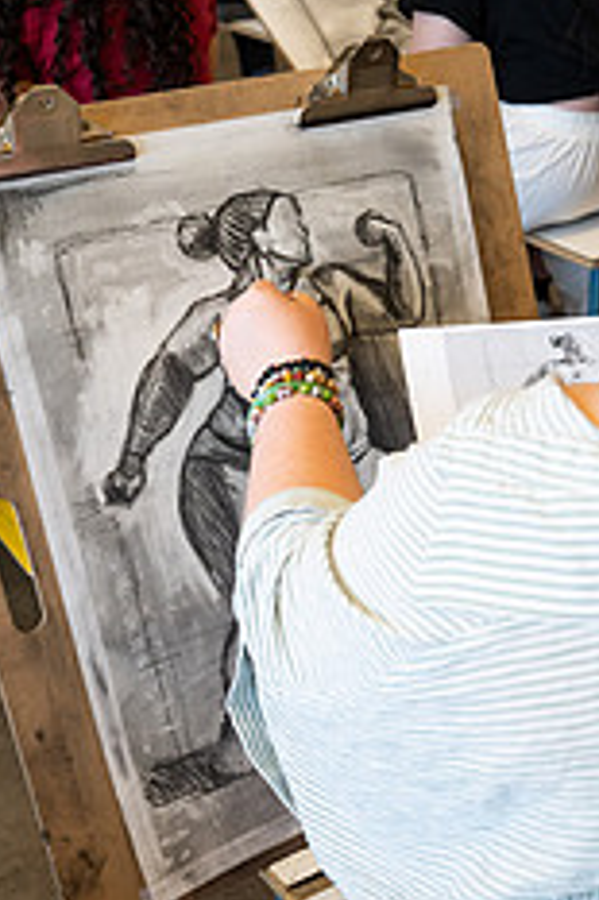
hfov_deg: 24.4
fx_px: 1375
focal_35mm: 55
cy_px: 537
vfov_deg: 36.1
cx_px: 439
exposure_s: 1/160
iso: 800
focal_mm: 28.5
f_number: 4
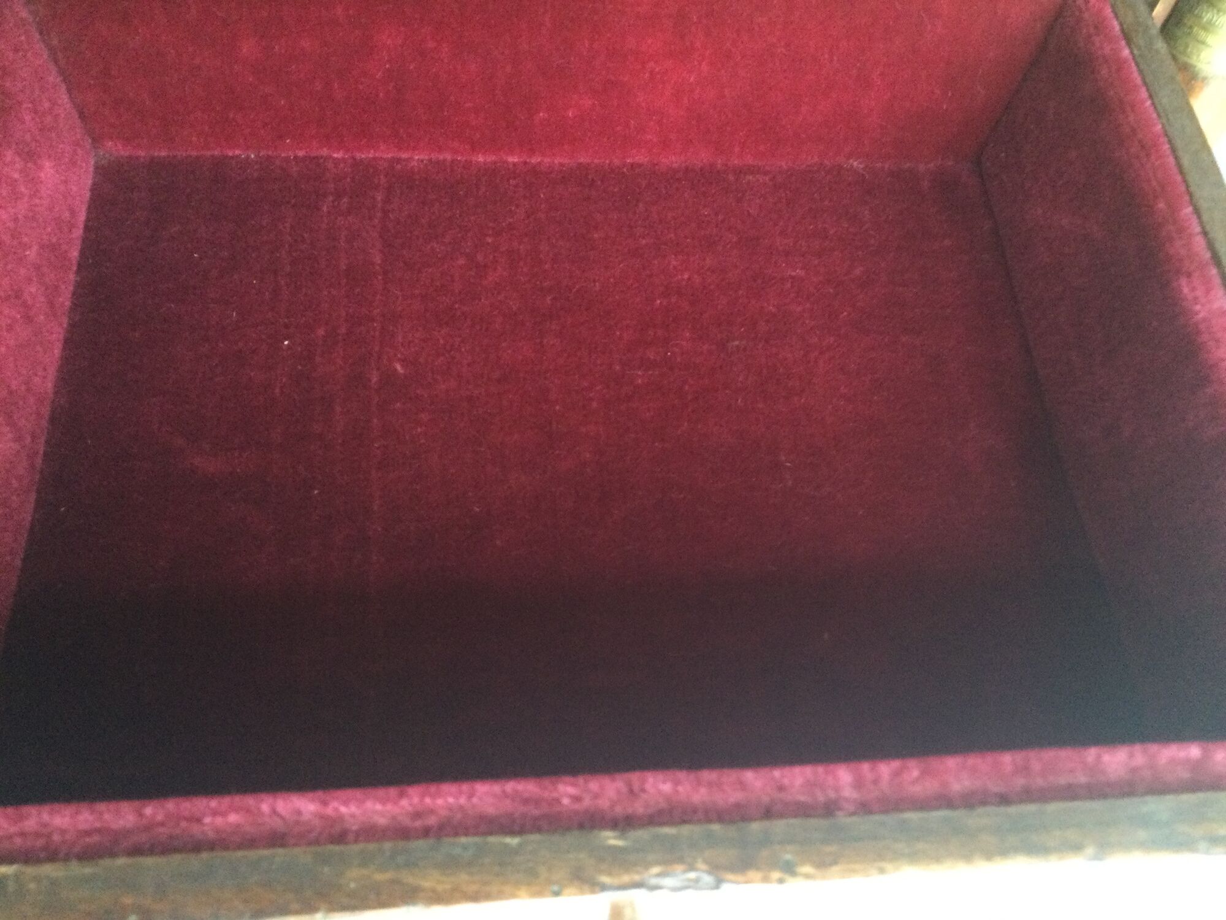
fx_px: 1098
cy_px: 460
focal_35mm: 31
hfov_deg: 58.4
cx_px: 613
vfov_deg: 45.4
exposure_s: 1/24
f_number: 2.4
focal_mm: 3.3
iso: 200
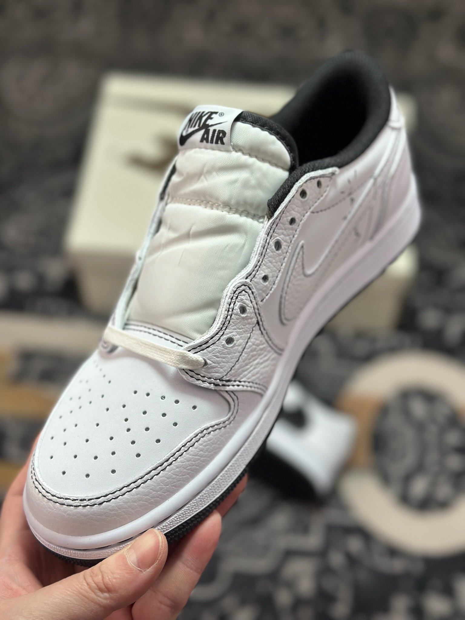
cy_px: 310
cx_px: 232
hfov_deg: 30.3
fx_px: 860
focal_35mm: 48
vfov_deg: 39.7
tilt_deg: -56.6
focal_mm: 6.86
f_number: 1.78
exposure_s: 1/1376
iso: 80
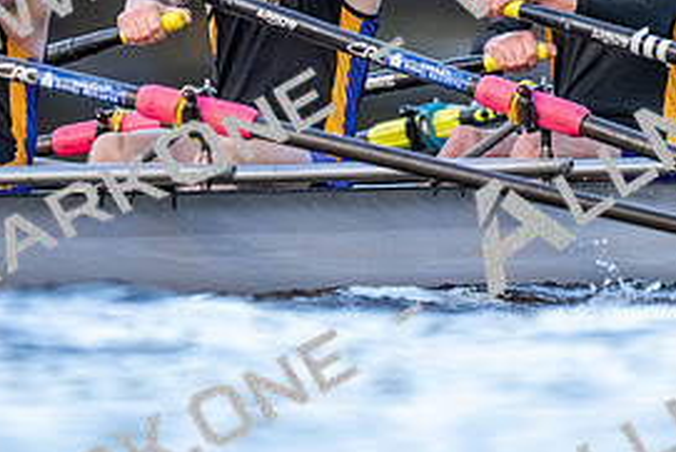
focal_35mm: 1284
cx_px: 262
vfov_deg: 1.1
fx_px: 24122
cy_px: 61
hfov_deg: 1.6
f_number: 4
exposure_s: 1/2500
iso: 2200
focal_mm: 600
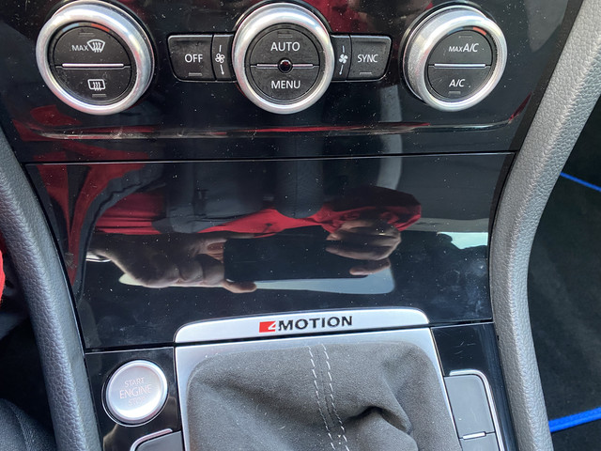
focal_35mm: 26
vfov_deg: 53.1
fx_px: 451
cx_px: 300
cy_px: 226
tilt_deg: -52.3
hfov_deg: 67.3
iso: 500
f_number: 1.8
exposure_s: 1/25
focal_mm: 4.25
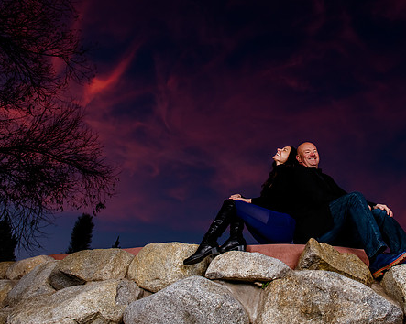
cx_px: 247
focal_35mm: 30
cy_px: 154
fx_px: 360
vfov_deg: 48.5
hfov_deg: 58.2
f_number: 7.1
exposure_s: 1/160
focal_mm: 24
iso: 800
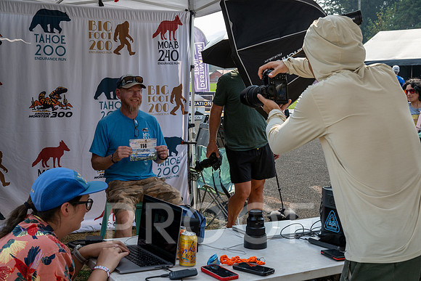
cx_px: 210
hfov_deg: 41.9
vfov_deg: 28.7
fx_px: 550
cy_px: 140
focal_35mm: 47
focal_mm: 47
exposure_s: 1/200
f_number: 9
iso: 200
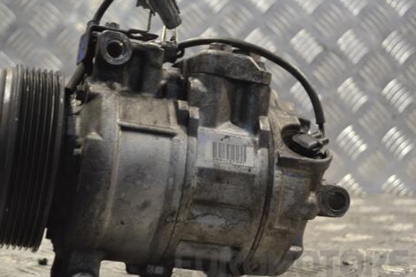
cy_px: 145
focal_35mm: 62
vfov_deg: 21.9
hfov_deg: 32.2
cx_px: 158
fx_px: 716
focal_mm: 32
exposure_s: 1/60
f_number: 4.8
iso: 400
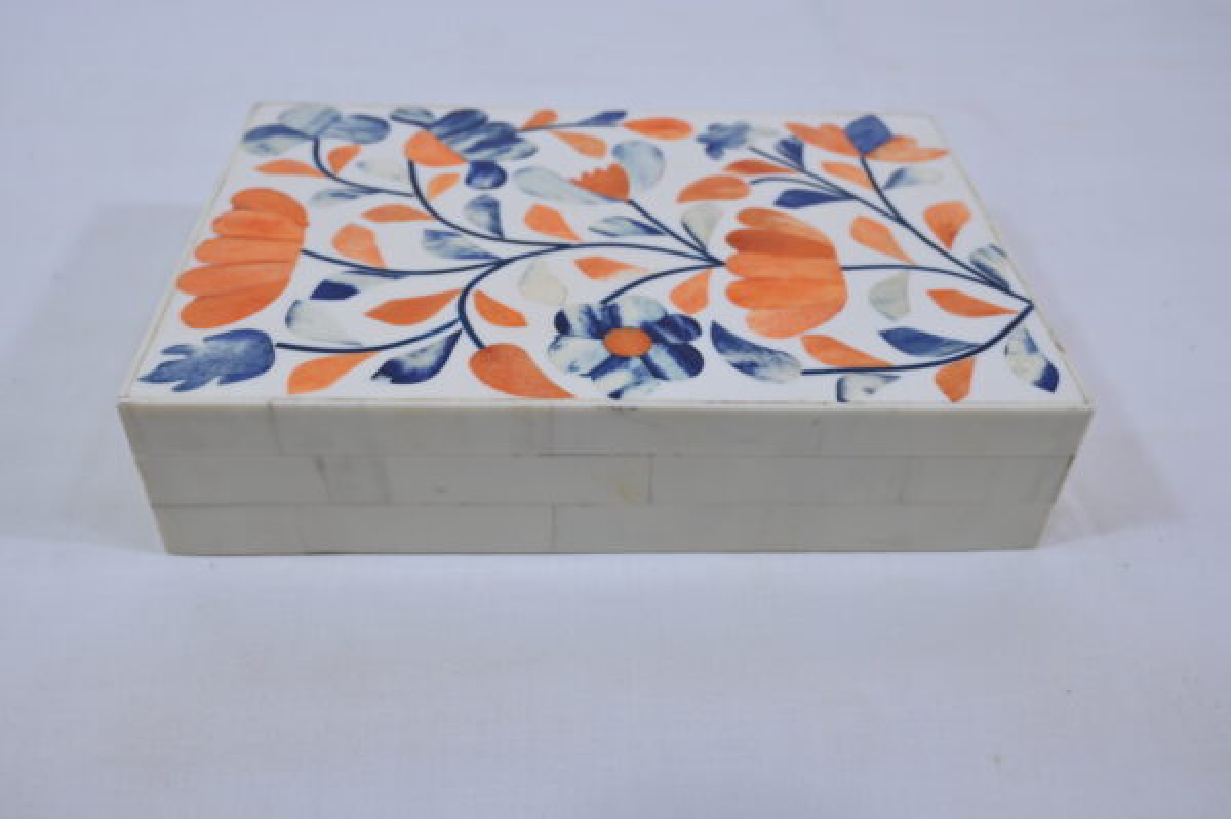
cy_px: 410
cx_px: 616
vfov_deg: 40.5
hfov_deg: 58.0
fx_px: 1110
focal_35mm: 32
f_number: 7.1
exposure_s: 1/125
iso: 500
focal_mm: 32.5
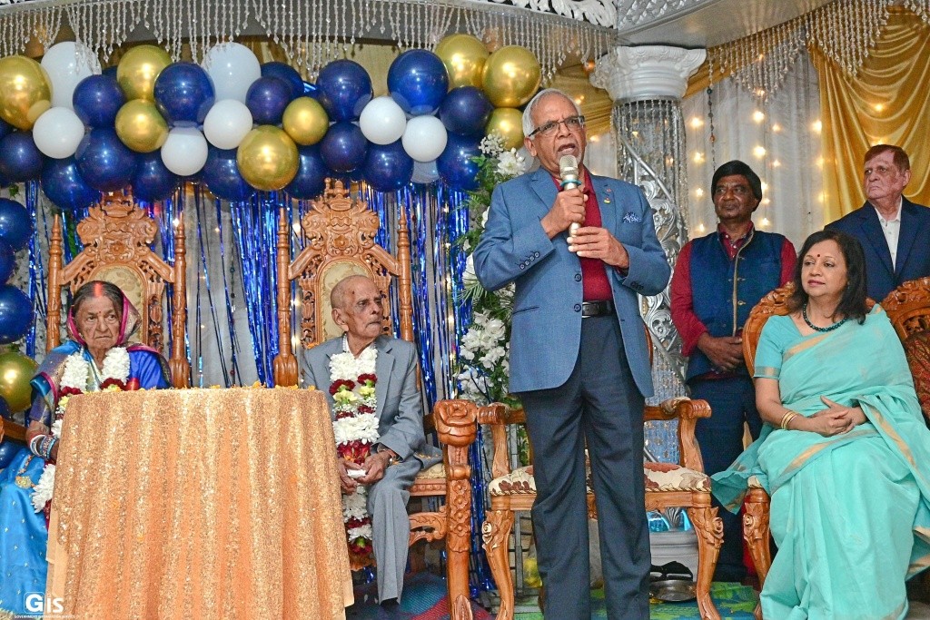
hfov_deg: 46.4
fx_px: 1085
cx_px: 465
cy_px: 310
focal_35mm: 42
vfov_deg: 31.9
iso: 2500
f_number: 6.3
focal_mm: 28
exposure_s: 1/200
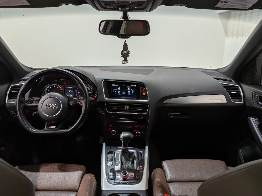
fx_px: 182
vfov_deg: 56.8
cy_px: 98
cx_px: 131
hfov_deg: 71.6
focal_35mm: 24
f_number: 1.7
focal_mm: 4.53
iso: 28
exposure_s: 1/123
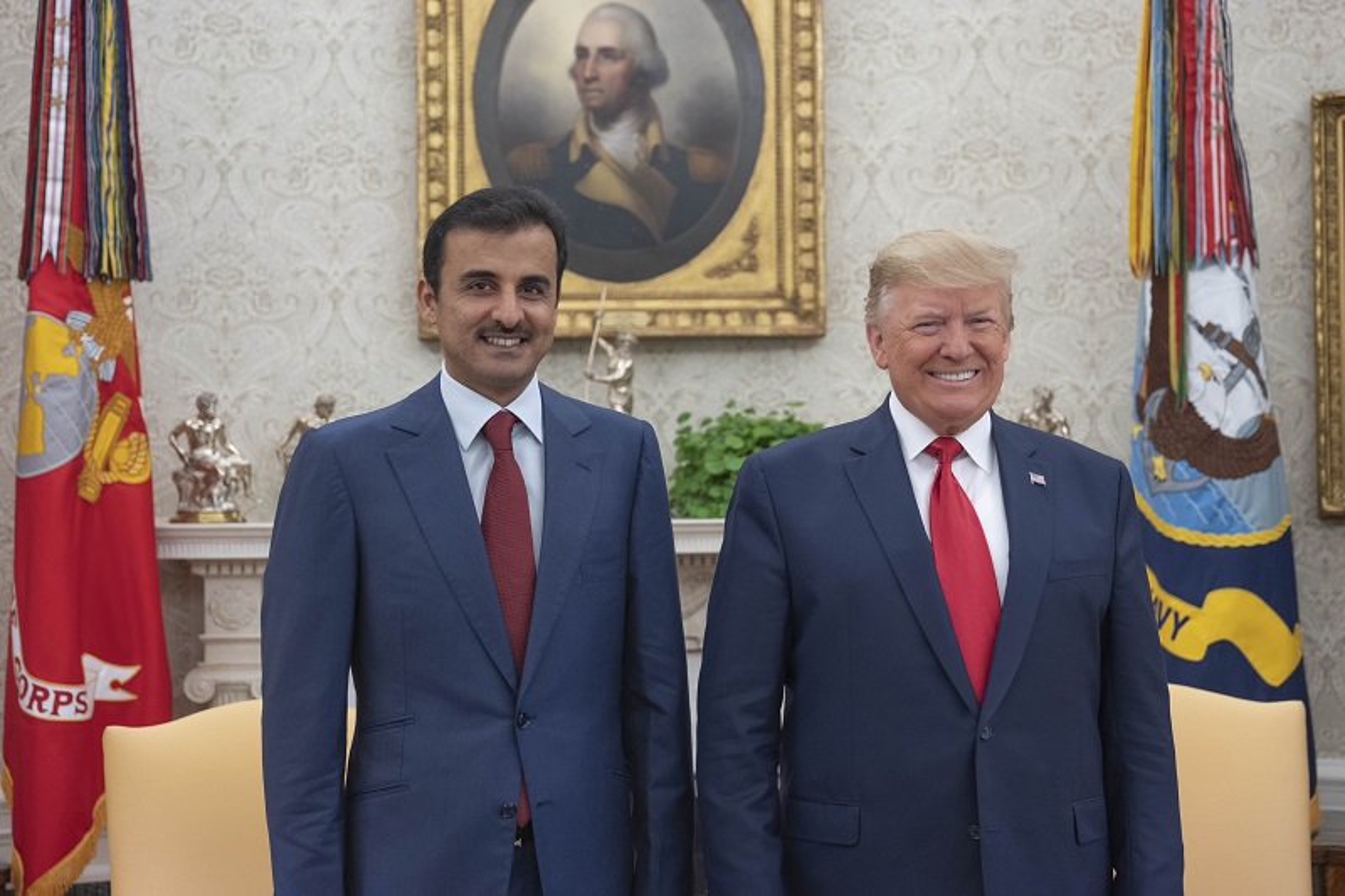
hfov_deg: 36.3
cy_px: 448
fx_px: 2054
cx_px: 672
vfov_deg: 24.6
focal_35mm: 55
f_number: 3.7
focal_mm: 55
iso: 1250
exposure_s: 1/160
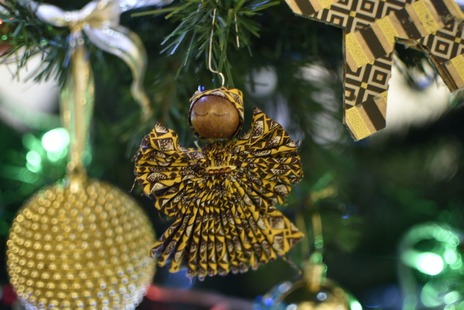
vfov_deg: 25.8
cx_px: 232
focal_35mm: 52
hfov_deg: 37.9
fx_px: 677
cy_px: 155
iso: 200
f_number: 1.8
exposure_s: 1/8
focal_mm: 35
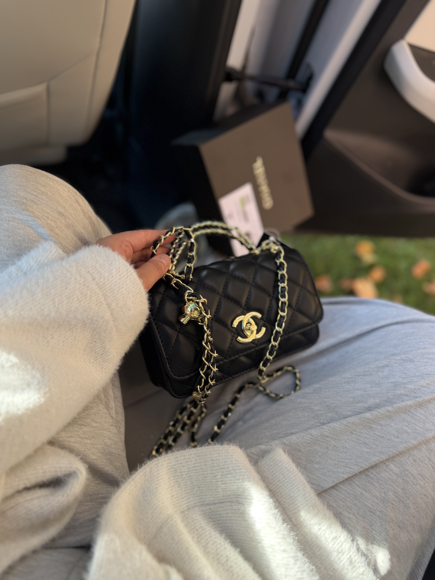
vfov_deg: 71.6
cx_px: 218
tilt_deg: -58.5
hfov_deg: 56.8
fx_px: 402
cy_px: 290
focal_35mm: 24
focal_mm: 6.76
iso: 64
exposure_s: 1/245
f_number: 1.78
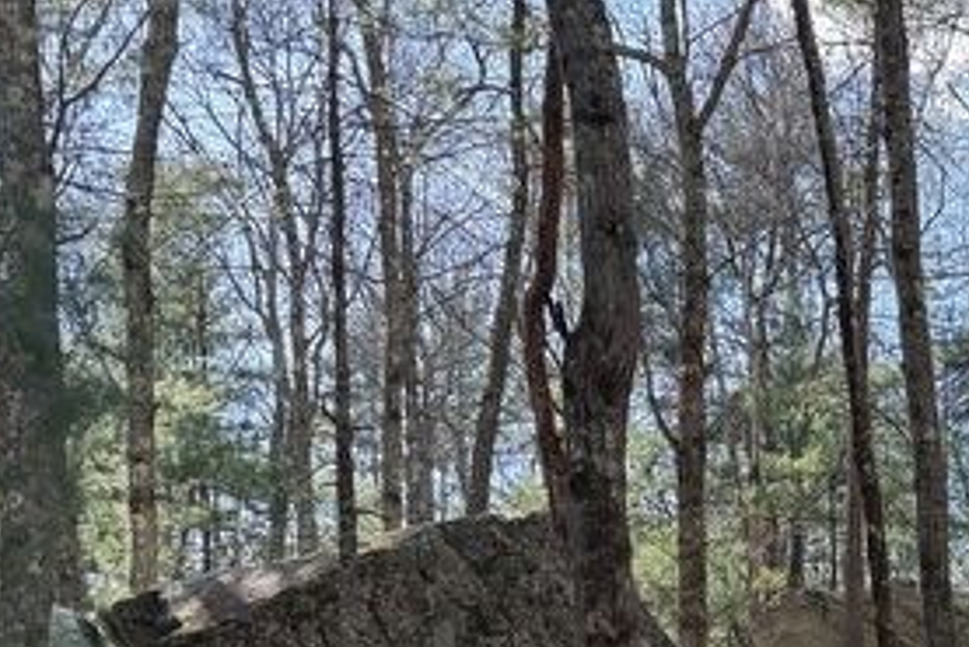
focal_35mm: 72
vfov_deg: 17.3
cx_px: 1144
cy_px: 934
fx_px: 1939
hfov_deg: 25.4
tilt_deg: -1.3
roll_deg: -0.2
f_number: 1.78
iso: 100
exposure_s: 1/607
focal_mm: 6.76
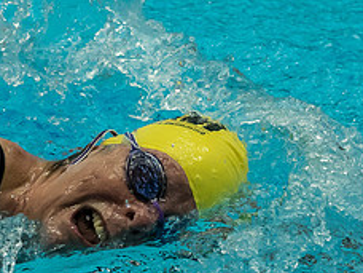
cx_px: 111
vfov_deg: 5.4
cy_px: 116
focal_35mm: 274
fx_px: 2873
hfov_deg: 7.2
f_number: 2.8
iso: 1600
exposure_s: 1/1000
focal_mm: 40
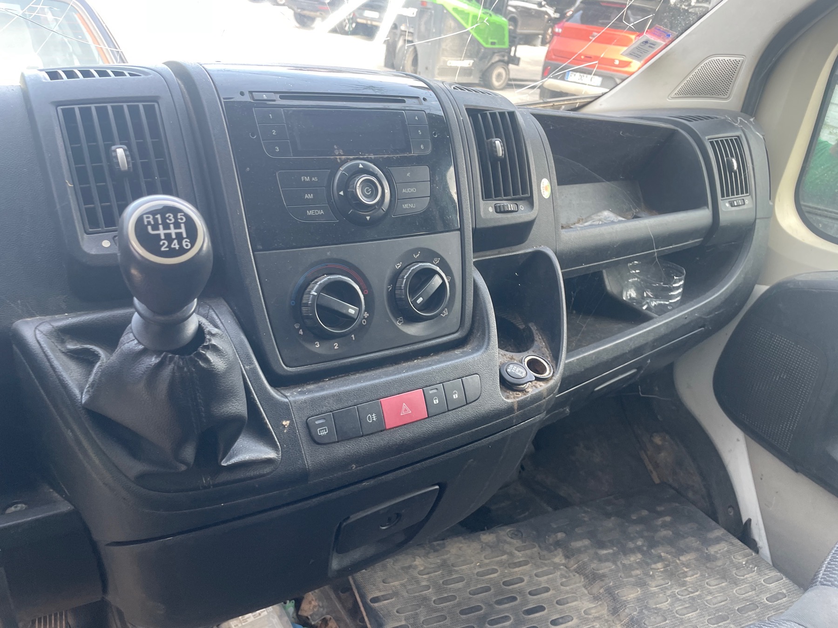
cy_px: 314
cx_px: 419
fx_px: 629
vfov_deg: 53.1
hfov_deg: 67.3
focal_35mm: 26
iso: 100
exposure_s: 1/121
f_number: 1.6
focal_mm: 4.2
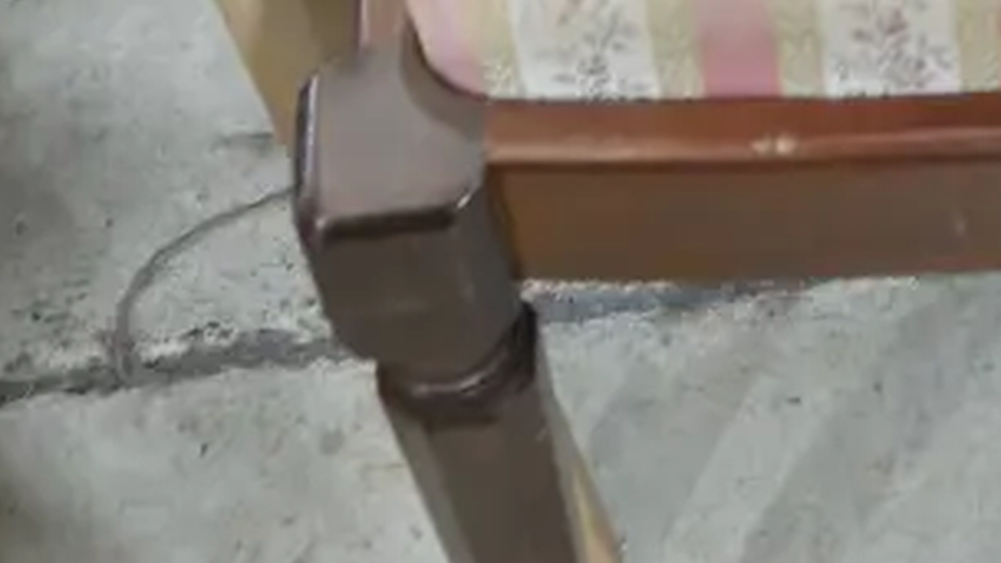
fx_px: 3504
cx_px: 1157
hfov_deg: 15.7
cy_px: -1093
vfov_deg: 8.0
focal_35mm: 132
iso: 1250
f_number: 4
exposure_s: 1/60
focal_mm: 18
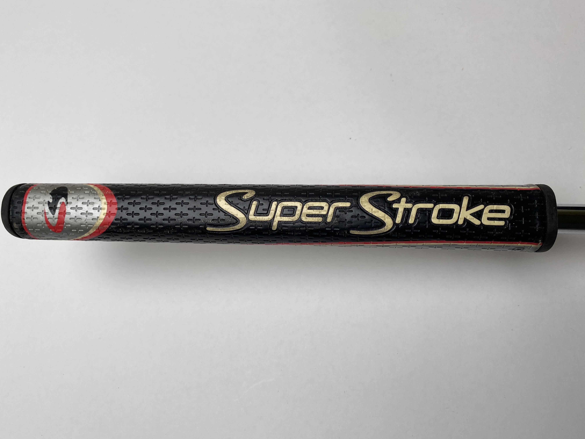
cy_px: 220
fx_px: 439
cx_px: 292
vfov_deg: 53.1
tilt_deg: -70.8
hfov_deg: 67.3
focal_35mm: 26
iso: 32
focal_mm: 4.25
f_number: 1.8
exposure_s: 1/481
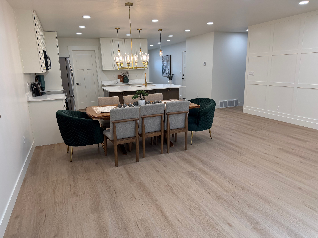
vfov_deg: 56.8
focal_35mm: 24
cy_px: 119
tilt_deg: -13.3
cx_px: 159
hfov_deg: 71.6
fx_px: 220
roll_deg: +2.3
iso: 160
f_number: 1.78
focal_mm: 6.76
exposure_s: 1/217
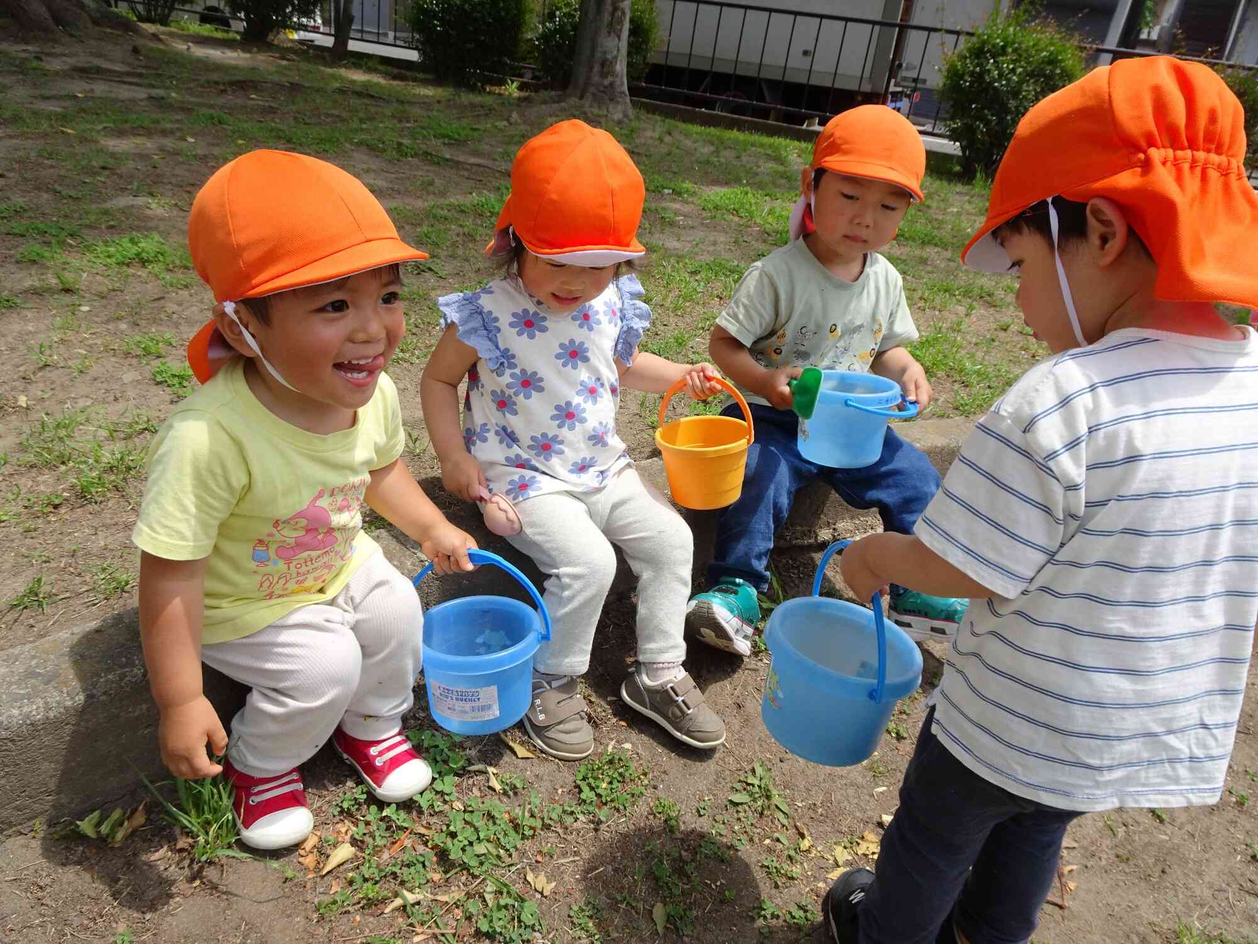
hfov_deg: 71.6
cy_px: 472
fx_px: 872
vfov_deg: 56.8
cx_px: 629
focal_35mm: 24
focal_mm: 4.1
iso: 80
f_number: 3.5
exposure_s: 1/800
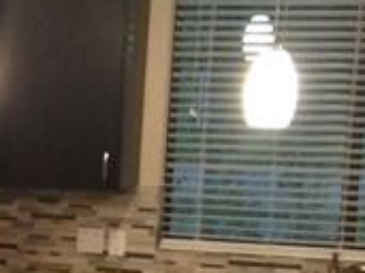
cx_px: -461
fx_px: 2086
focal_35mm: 198
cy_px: 322
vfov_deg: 7.4
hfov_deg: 9.1
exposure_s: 1/20
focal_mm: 4.12
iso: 125
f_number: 2.4
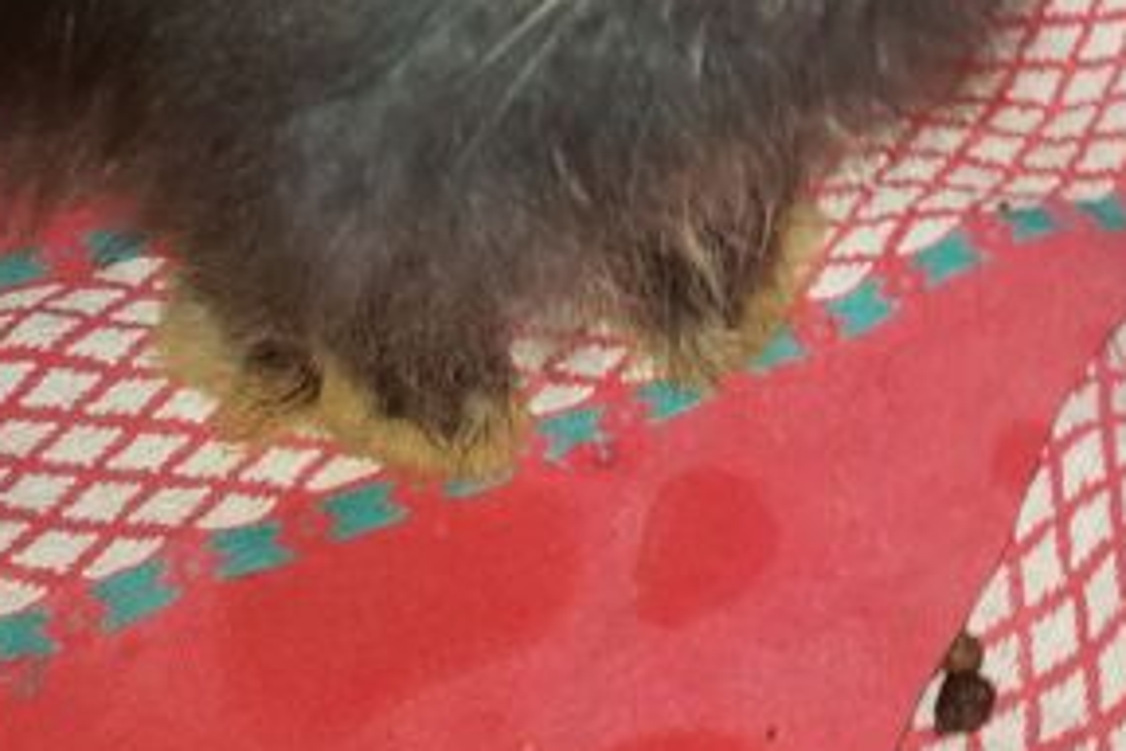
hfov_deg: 33.4
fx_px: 1877
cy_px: -395
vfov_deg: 19.5
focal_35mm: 60
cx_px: 637
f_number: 1.5
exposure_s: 1/29
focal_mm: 4.3
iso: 80
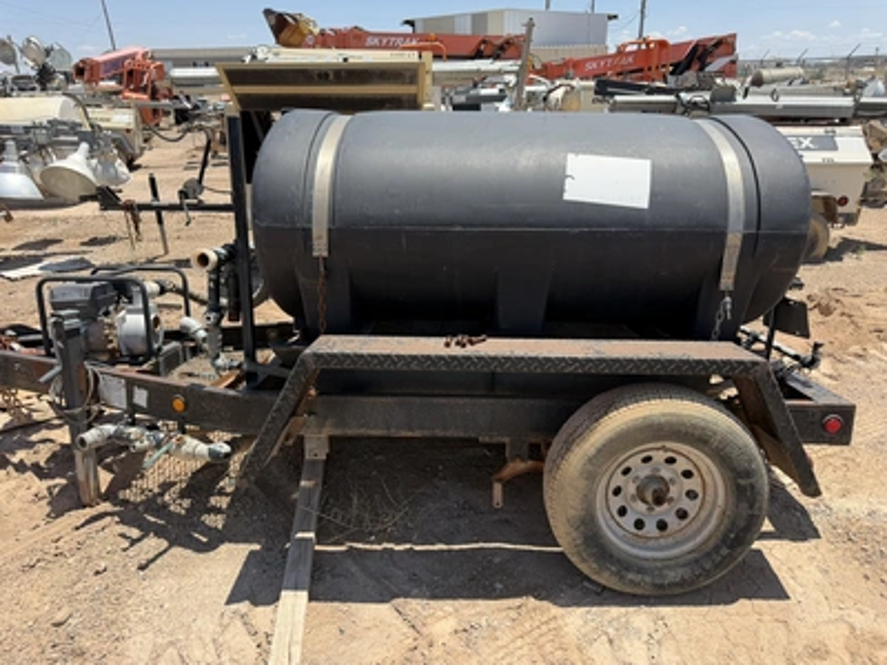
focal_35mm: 24
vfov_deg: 56.8
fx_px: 615
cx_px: 444
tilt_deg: -24.0
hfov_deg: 71.6
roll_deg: +1.8
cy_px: 332
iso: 100
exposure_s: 1/3584
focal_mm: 6.76
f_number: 1.78
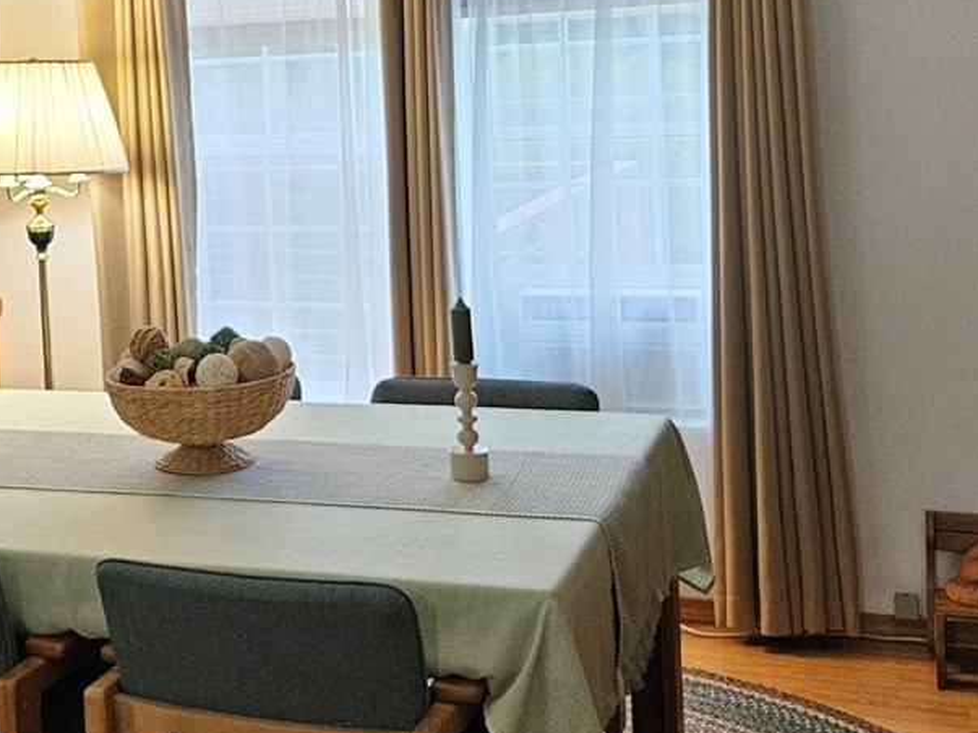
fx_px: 1723
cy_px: 174
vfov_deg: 23.7
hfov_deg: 30.8
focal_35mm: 61
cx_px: 182
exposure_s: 1/170
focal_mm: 5.4
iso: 640
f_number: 1.8
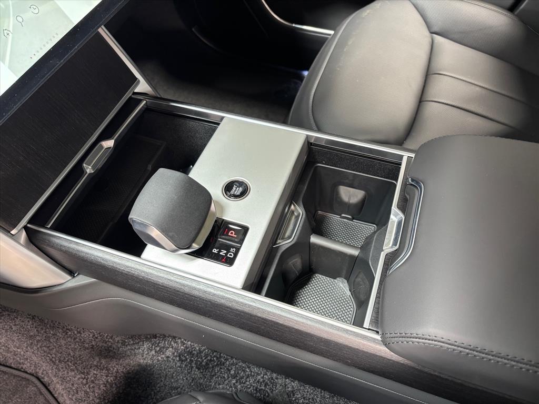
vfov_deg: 53.1
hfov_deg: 67.3
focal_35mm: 26
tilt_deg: -55.4
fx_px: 405
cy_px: 202
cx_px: 270
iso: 125
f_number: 1.6
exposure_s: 1/50
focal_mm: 5.96
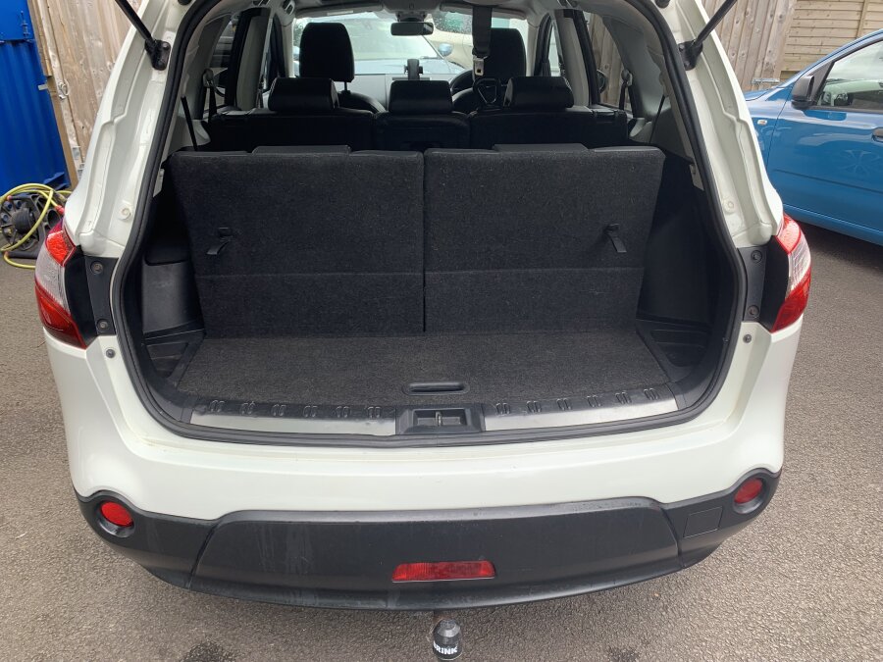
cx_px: 442
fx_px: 663
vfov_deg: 53.1
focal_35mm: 26
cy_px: 331
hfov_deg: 67.3
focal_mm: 4.25
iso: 25
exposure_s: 1/124
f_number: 1.8
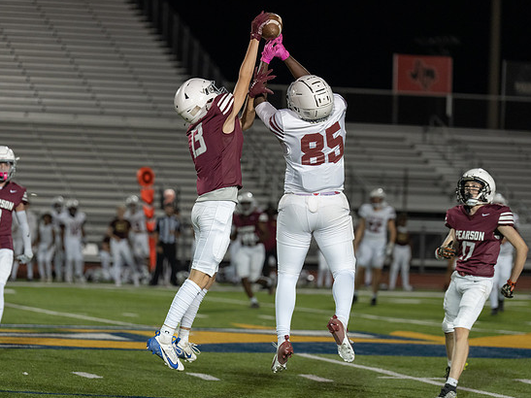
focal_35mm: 171
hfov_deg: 11.6
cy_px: 217
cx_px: 257
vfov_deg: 8.7
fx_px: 2623
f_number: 2.8
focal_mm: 142
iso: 1600
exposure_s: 1/1000
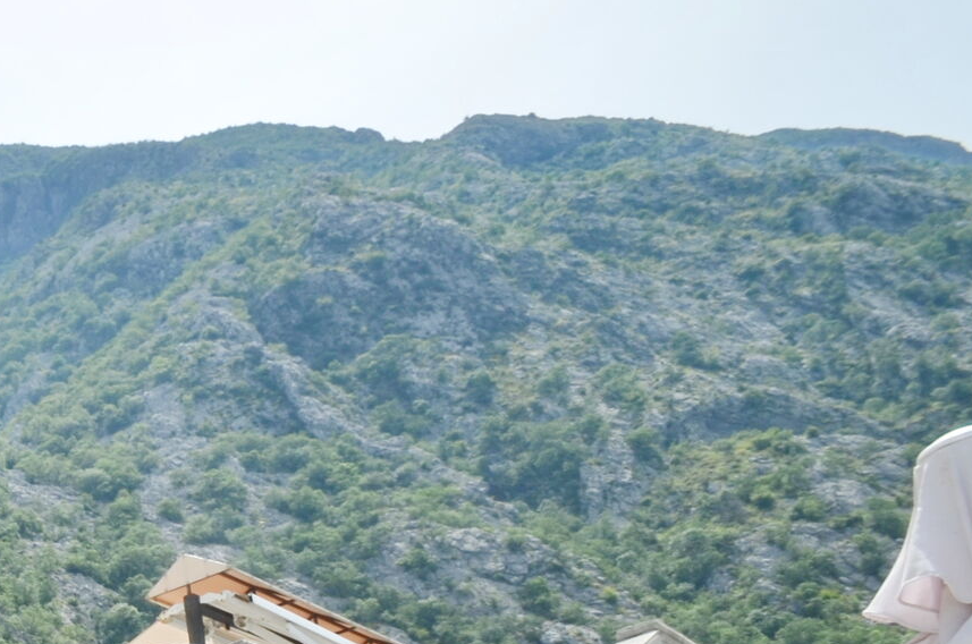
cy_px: 876
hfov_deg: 27.1
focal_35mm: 49
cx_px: -513
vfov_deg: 23.6
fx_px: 1321
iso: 110
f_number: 8
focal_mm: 10
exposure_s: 1/250
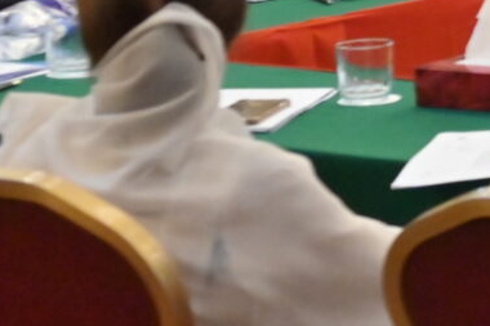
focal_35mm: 236
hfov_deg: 7.5
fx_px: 3211
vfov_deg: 5.7
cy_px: -274
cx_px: 1538
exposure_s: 1/125
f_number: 3.5
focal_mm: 35
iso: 2000
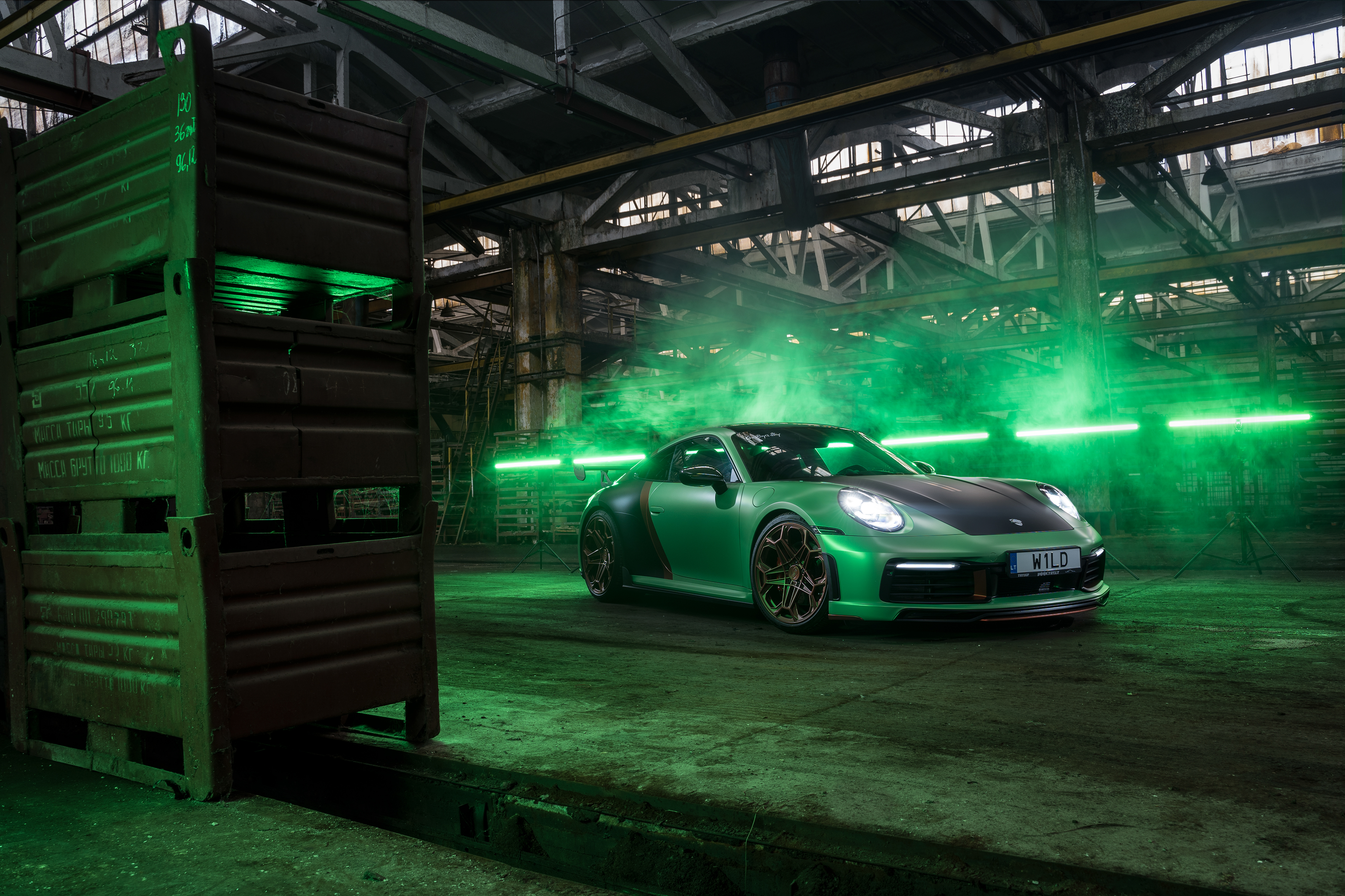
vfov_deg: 46.4
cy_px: 448
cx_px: 672
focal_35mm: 28
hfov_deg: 65.5
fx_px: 1046
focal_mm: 28
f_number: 7.1
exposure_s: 1/3
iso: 100
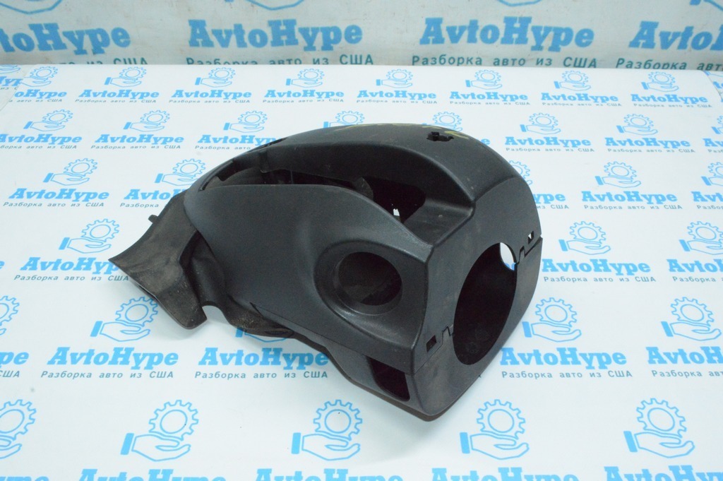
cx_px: 362
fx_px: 602
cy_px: 240
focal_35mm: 30
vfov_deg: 43.5
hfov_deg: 62.0
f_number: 22
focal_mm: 20
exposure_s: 1/50
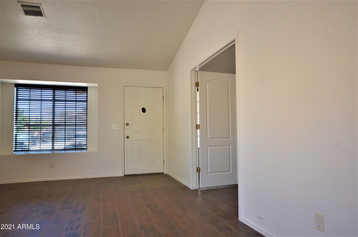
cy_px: 118
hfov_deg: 73.9
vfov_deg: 52.9
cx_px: 179
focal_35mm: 24
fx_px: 238
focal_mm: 16
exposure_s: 1/100
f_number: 5
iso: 400
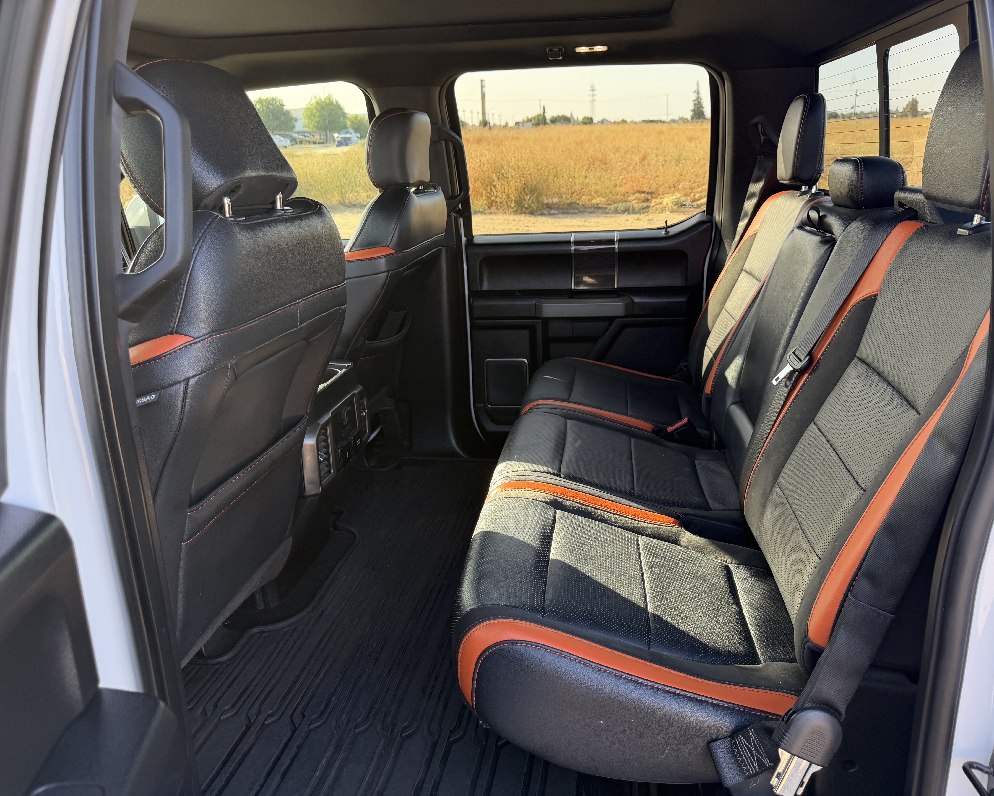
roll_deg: +0.1
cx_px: 518
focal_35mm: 25
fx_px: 735
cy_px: 398
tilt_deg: -20.7
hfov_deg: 68.1
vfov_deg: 56.8
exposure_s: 1/193
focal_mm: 6.76
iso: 100
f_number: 1.78
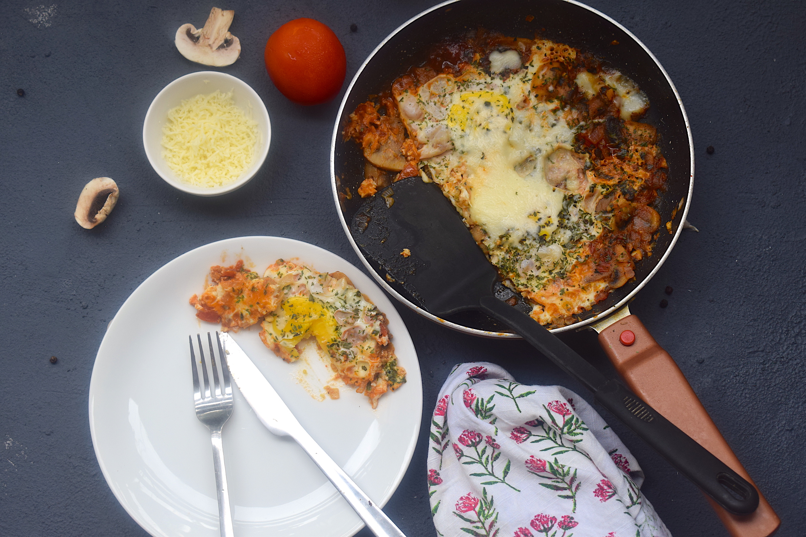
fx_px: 1545
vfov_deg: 19.7
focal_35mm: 69
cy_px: 268
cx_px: 403
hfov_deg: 29.2
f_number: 8
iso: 400
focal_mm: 46
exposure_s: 1/250
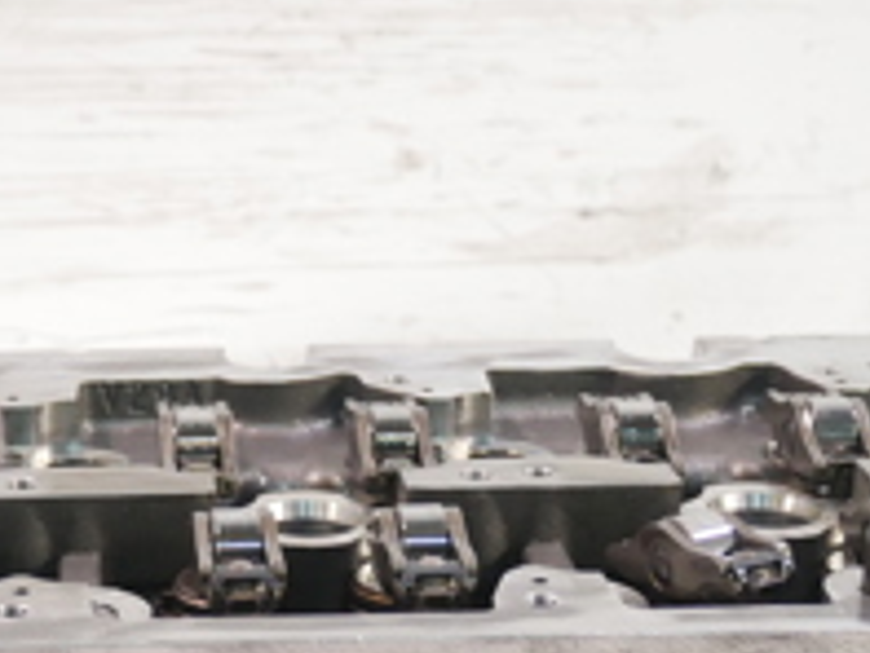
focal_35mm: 104
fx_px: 2615
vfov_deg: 14.1
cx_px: 57
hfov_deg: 18.5
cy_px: 565
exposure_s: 1/60
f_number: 3.9
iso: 1000
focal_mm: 16
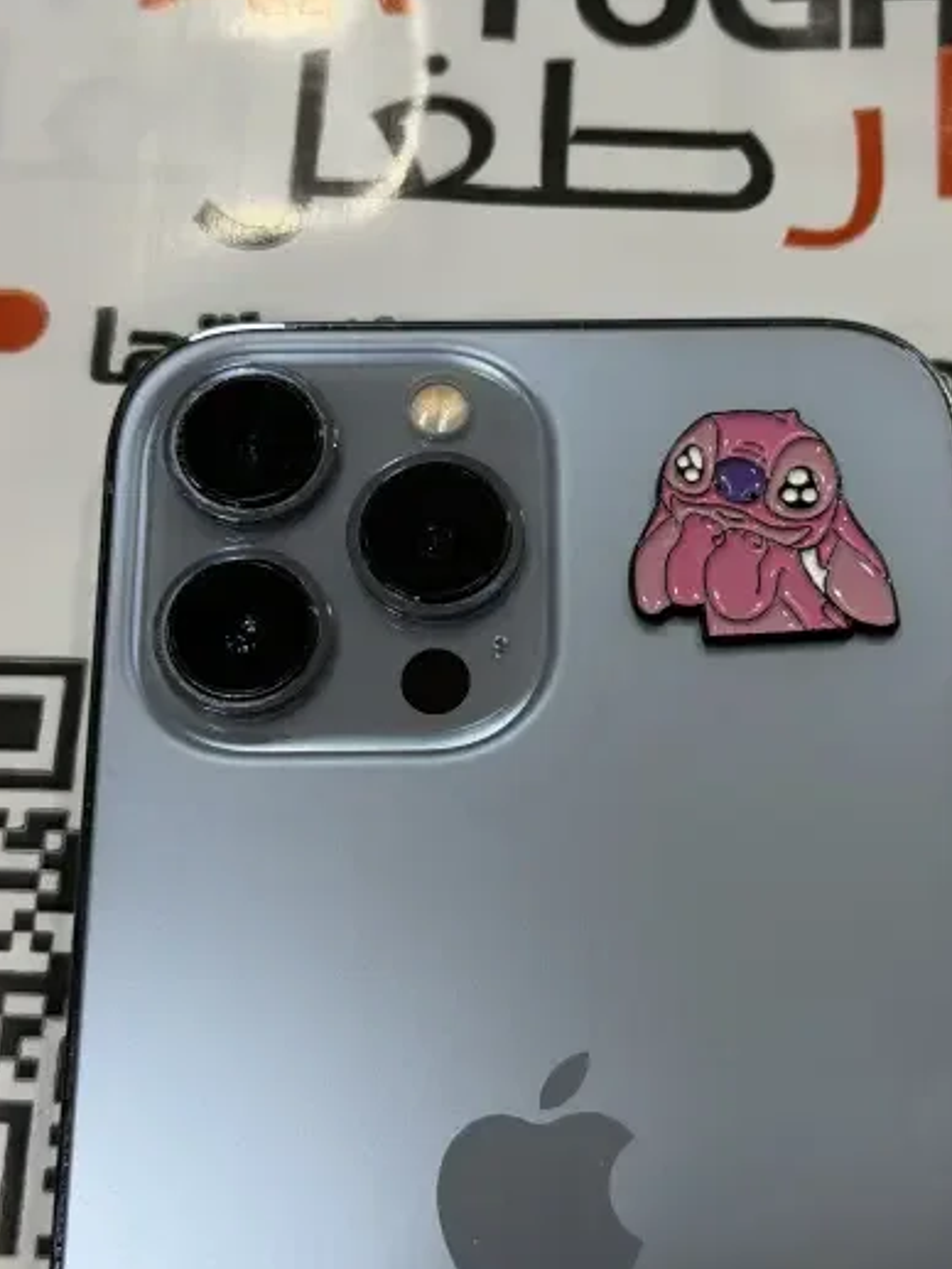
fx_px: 2383
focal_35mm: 65
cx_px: 595
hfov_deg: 22.5
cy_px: 562
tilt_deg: -69.5
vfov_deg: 29.8
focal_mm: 6.76
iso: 80
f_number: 1.78
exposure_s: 1/100
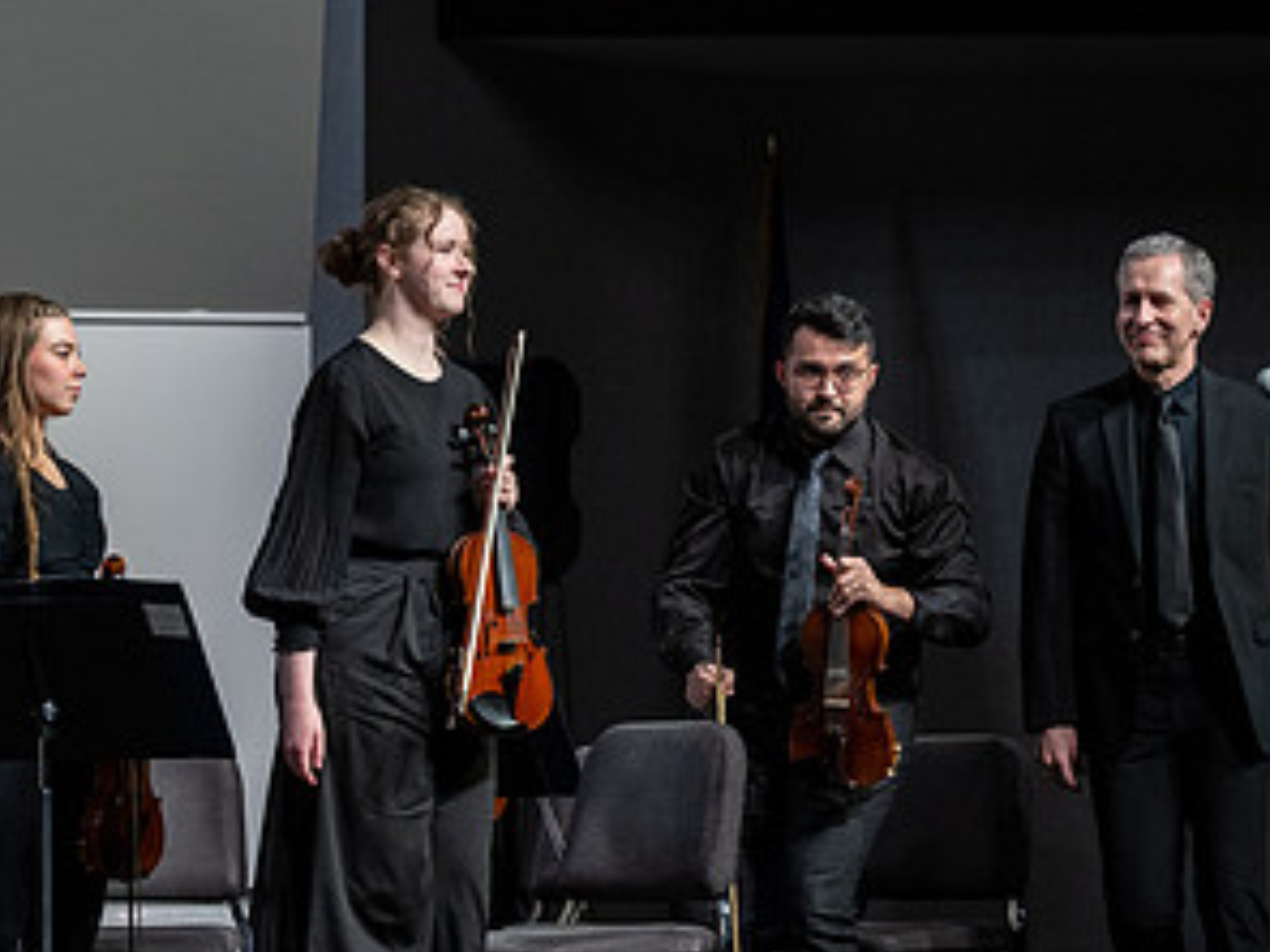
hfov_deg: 9.6
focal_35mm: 207
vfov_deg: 7.2
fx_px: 7594
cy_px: 530
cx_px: 678
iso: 2500
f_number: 2.8
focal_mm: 110
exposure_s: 1/400
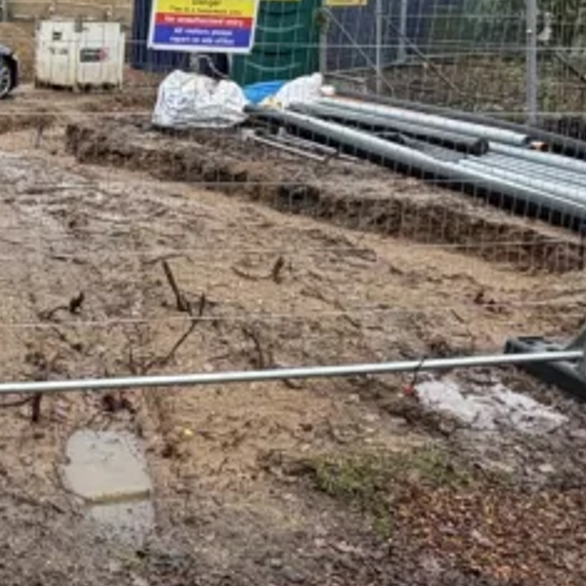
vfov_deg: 31.2
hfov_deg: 27.8
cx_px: -115
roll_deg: +0.4
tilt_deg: -11.5
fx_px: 1034
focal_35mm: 54
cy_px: 162
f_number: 2.2
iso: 100
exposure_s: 1/99
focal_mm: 2.22
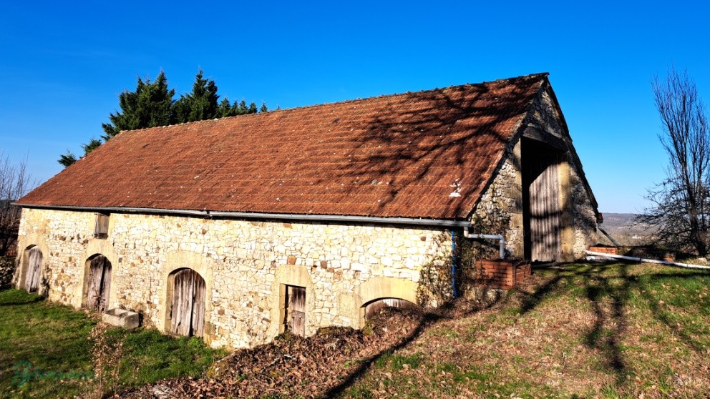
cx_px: 363
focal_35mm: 27
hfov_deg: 69.9
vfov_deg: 42.3
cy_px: 133
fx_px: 508
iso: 50
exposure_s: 1/941
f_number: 1.8
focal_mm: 5.23
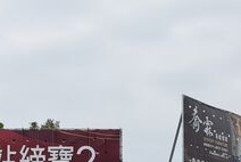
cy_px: 184
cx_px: 134
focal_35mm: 141
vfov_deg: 9.6
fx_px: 945
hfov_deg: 14.5
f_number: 1.78
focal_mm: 6.76
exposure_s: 1/11364
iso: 80
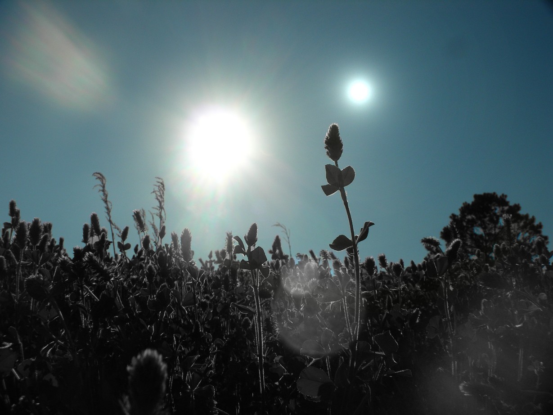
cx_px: 276
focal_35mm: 51
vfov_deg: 28.6
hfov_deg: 37.5
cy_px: 208
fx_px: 815
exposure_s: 1/1185
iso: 50
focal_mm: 10.6
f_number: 5.4
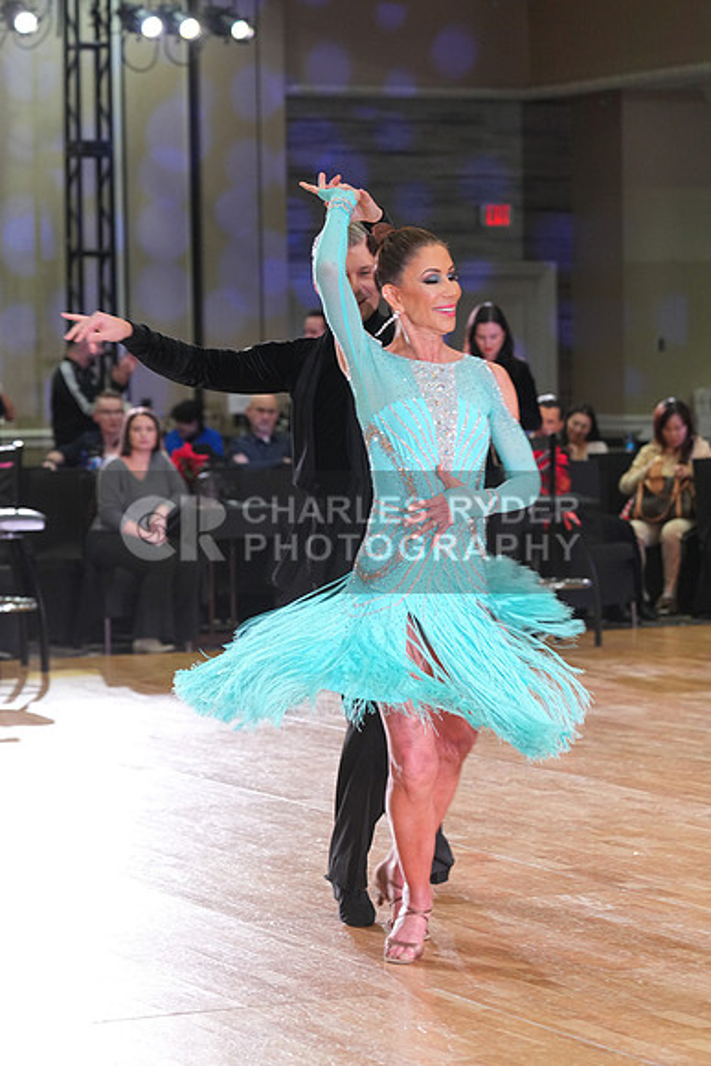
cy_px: 533
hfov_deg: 11.8
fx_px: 3434
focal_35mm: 116
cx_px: 356
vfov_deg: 17.6
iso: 2500
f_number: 4.5
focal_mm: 116
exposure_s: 1/200
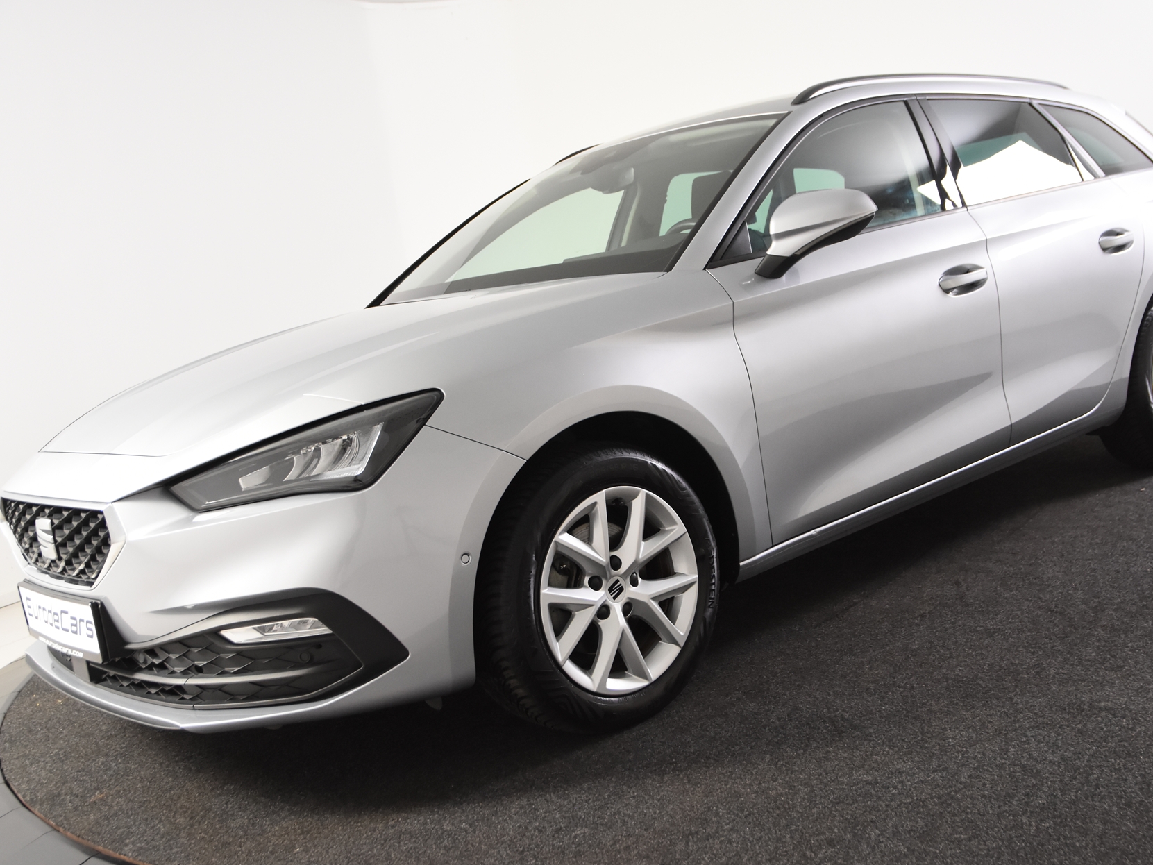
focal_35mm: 40
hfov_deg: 46.8
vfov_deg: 36.0
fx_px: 1332
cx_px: 605
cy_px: 426
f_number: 4
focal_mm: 24
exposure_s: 1/60
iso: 1600
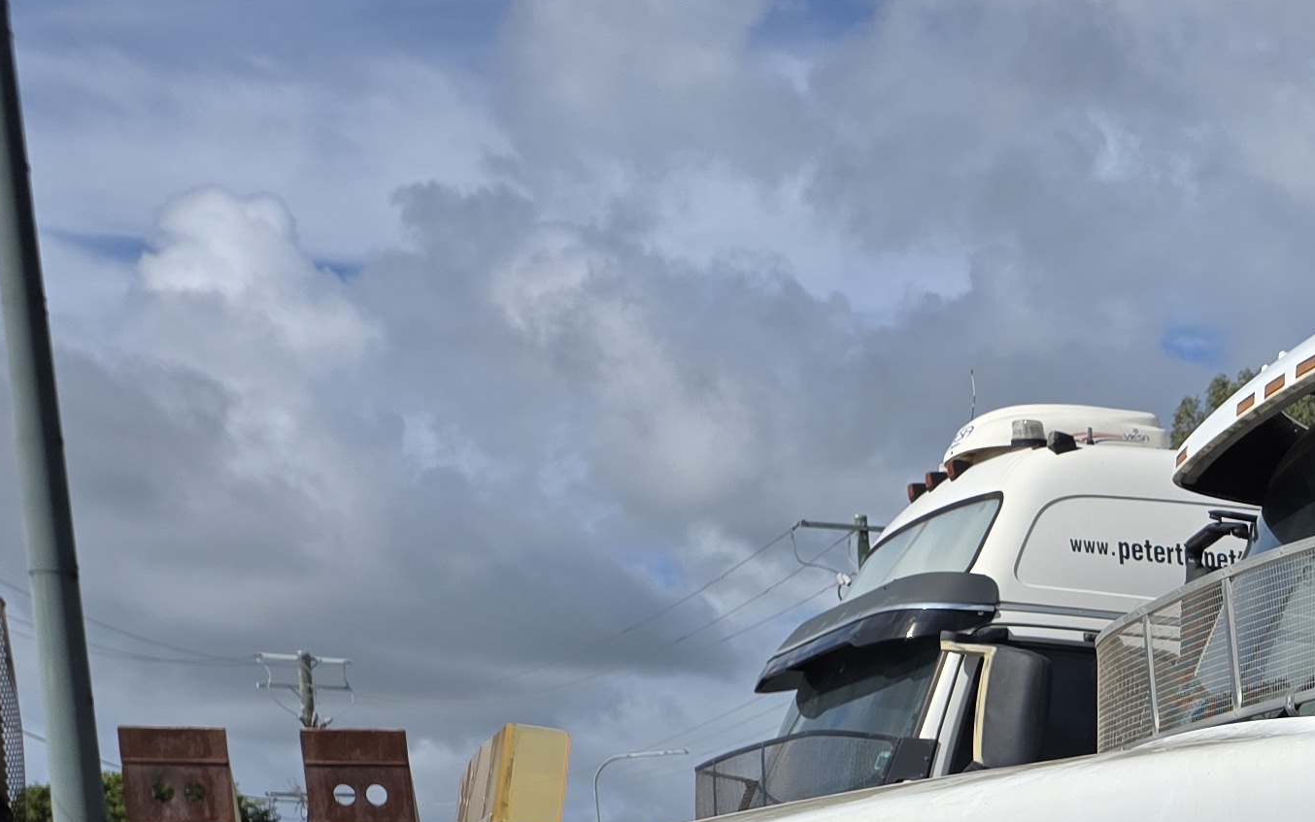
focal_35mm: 72
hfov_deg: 23.8
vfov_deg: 16.0
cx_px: 1870
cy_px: 1356
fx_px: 2581
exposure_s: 1/7944
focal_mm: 6.25
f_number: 1.7
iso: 64
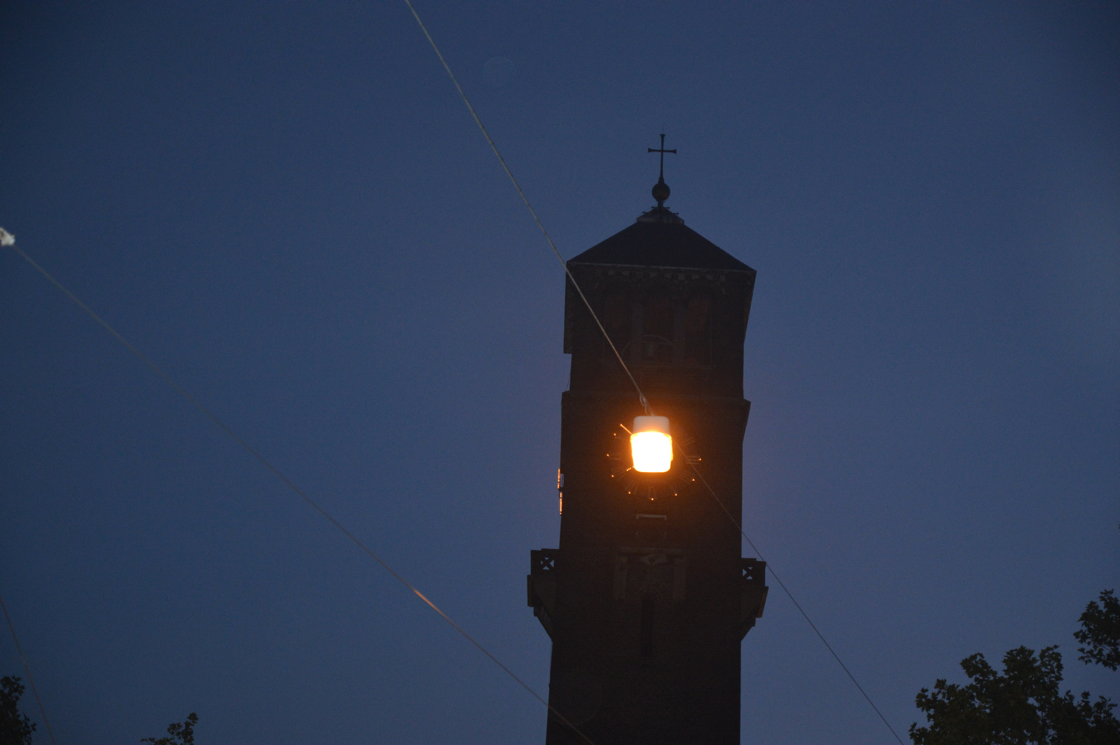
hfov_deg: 29.9
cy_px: 372
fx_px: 2098
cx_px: 560
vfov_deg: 20.1
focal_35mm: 68
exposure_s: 1/60
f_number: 2.8
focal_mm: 45
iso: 720
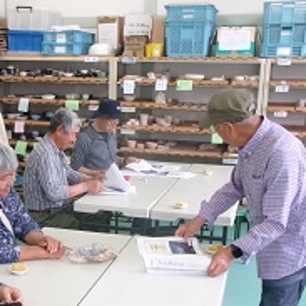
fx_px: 540
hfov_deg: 31.1
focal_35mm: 54
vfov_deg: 31.2
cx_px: 80
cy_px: 219
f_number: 3.9
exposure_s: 1/34
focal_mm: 5.1
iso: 397
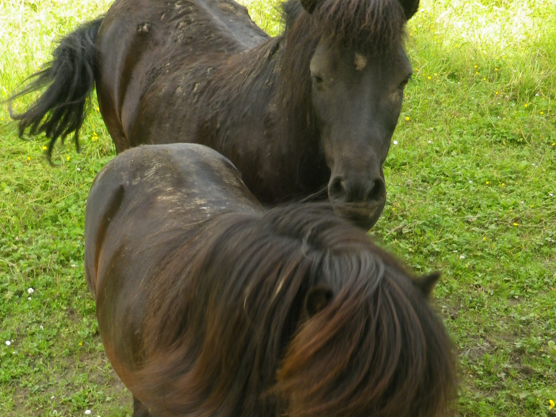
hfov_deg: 27.4
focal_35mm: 71
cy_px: 253
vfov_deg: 20.7
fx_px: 1140
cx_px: 270
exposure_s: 1/100
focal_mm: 8.2
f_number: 4.2
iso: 80
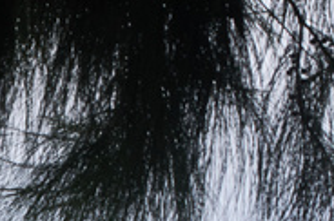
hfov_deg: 9.8
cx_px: -343
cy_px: 429
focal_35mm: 195
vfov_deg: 6.8
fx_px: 1806
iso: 400
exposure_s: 1/250
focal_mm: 35
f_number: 9
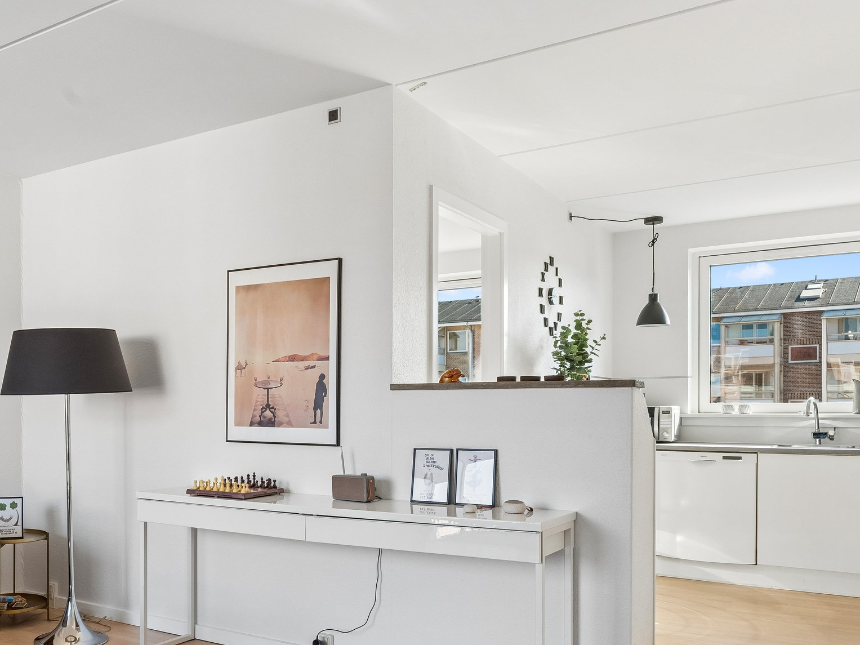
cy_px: 423
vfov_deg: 41.3
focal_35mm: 34
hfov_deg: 52.1
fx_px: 845
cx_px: 240
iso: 800
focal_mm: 18
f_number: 11
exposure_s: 1/40
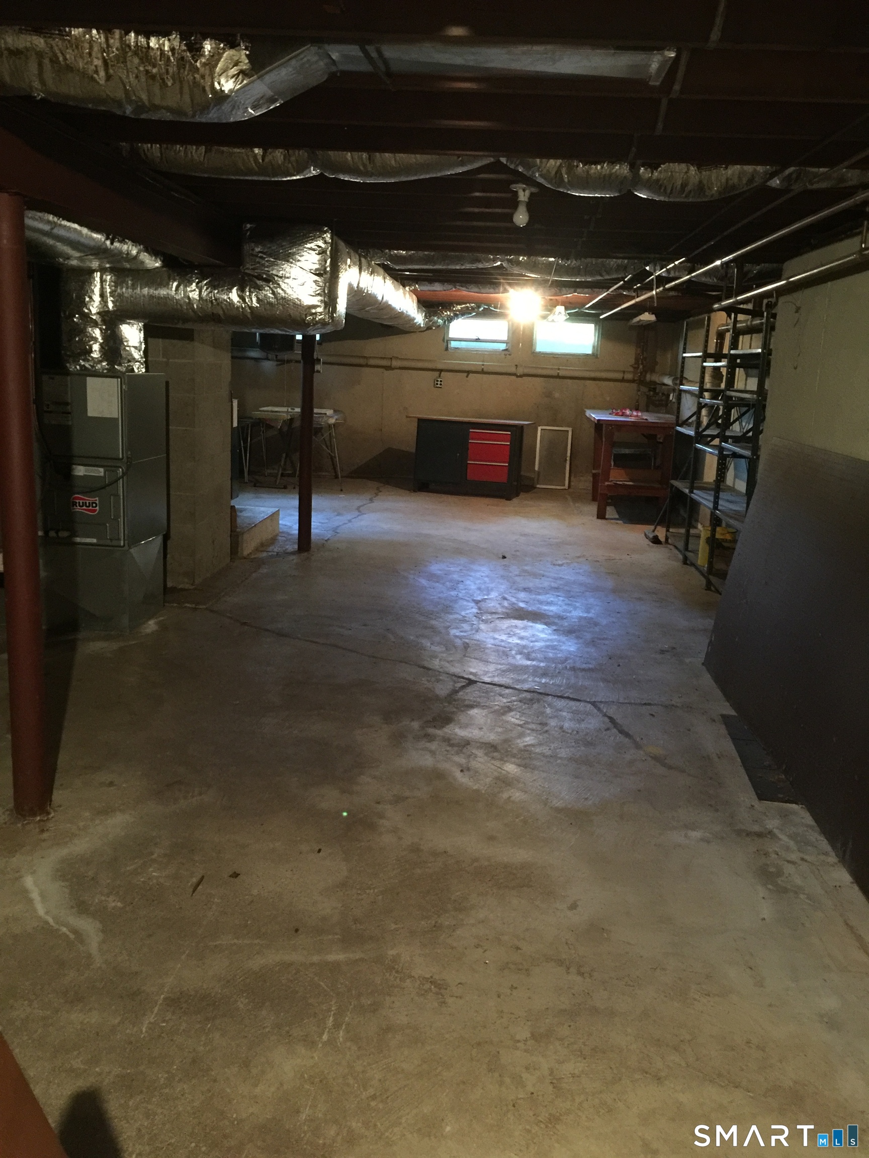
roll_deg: -1.4
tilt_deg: -15.9
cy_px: 579
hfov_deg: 48.2
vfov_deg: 61.7
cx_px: 434
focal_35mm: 29
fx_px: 971
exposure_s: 1/4
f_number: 2.2
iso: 160
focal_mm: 4.15
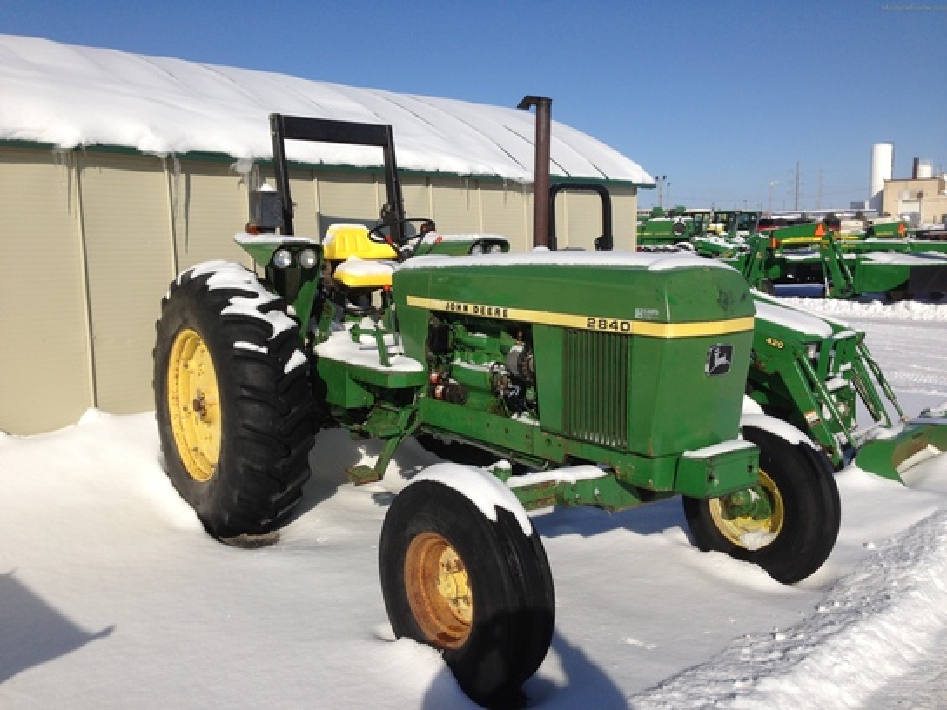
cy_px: 355
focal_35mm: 33
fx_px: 903
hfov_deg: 55.4
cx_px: 474
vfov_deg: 42.9
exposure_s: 1/3623
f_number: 2.4
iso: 50
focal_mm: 4.13
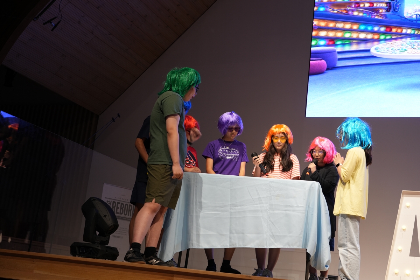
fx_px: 572
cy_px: 140
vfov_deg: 27.5
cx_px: 210
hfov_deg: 40.3
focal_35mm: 49
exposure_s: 1/50
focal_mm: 49
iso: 640
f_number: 4
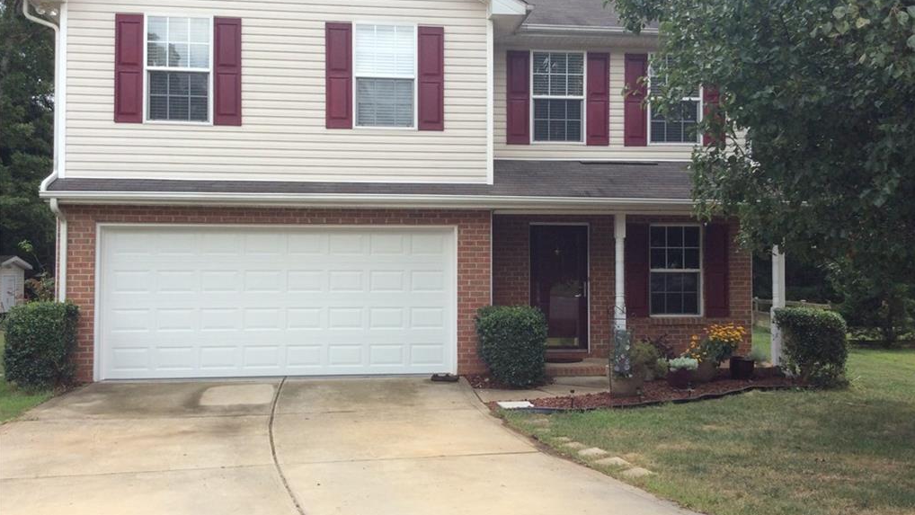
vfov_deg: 33.7
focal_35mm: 35
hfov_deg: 56.6
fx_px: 849
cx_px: 457
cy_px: 246
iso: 32
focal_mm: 3.3
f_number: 2.4
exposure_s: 1/572
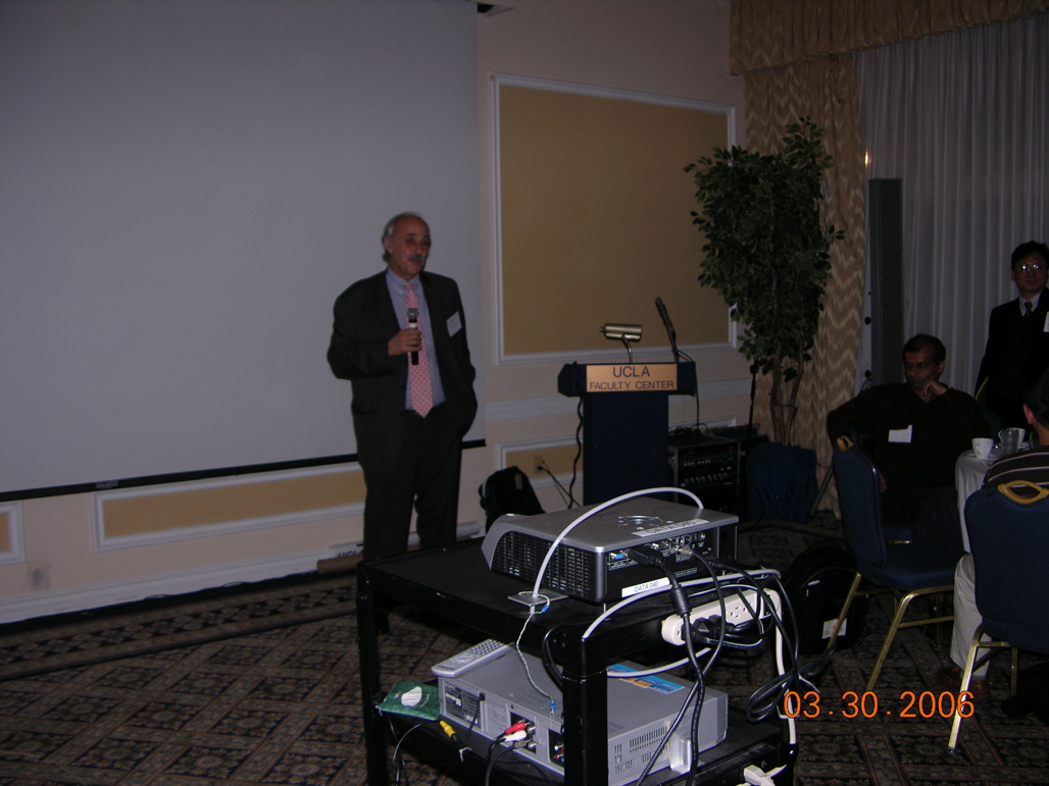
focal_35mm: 35
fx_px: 1061
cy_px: 393
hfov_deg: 52.6
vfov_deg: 40.7
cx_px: 524
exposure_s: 1/60.1
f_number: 2.8
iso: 50
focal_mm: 8.9
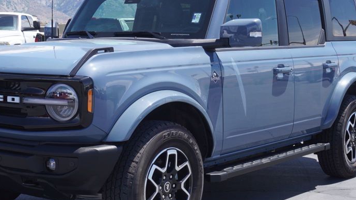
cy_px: 118
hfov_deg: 30.1
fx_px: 661
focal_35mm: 70
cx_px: 145
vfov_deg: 17.2
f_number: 8
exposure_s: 1/160
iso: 100
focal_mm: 30
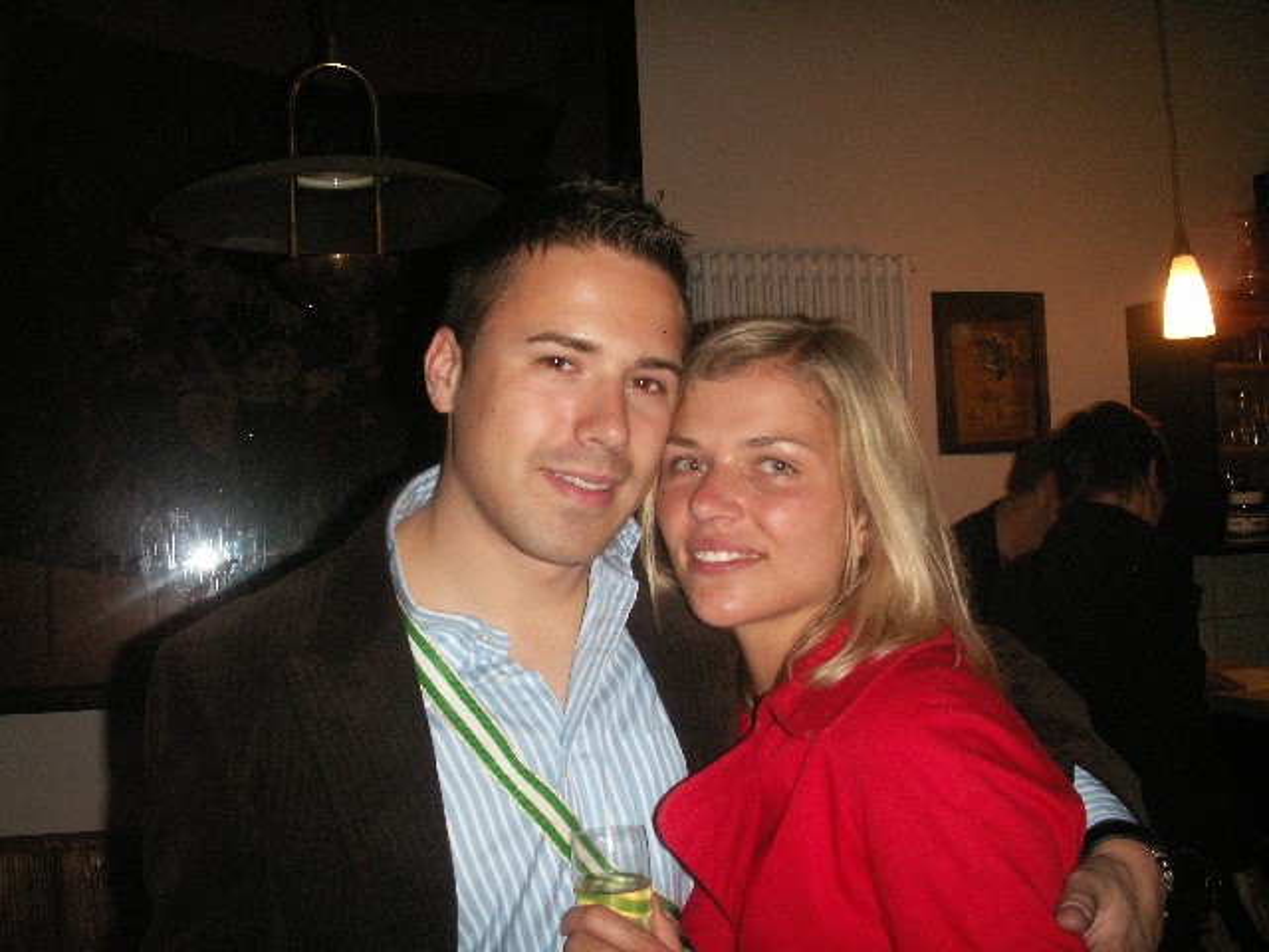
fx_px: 1356
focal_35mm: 37
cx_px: 634
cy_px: 476
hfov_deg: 50.1
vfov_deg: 38.7
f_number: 3.5
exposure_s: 1/40
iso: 160
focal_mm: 7.7
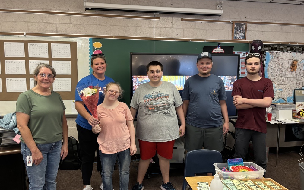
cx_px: 152
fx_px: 232
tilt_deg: -5.7
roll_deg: -0.7
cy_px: 93
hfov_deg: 66.5
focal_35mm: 28
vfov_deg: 44.5
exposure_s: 1/60
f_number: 1.6
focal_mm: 5.96
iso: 400
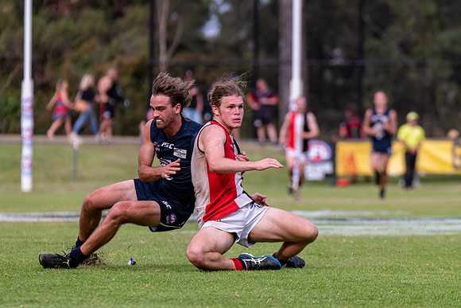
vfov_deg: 3.1
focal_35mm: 442
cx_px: 292
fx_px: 5658
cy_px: 143
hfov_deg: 4.7
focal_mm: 320
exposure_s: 1/2000
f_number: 6.3
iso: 800
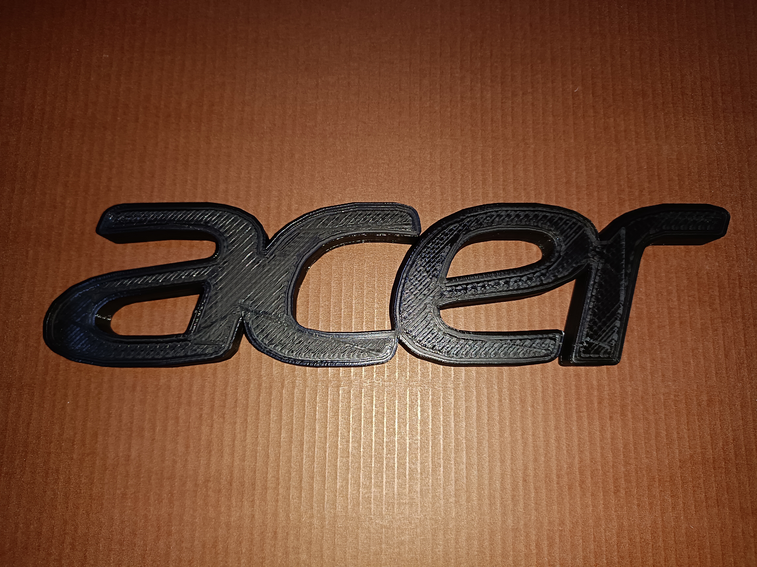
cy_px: 284
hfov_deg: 69.4
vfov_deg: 54.9
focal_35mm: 25
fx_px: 547
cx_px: 378
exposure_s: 1/50
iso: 815
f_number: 1.79
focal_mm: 4.74
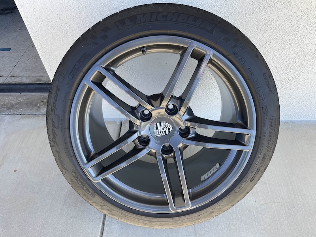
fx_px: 237
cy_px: 118
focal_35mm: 26
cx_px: 158
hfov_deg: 67.3
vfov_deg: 53.1
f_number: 1.6
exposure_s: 1/433
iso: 32
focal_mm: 4.2
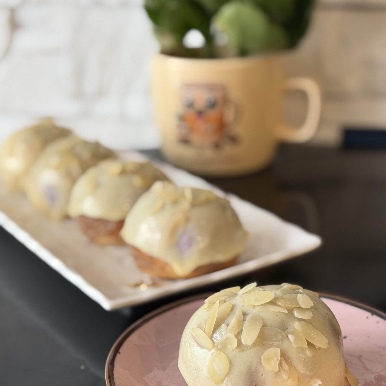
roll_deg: +2.8
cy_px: 219
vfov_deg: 25.7
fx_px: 845
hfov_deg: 25.7
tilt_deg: -19.6
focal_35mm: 67
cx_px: 211
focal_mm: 6.76
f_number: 1.78
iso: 125
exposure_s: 1/50
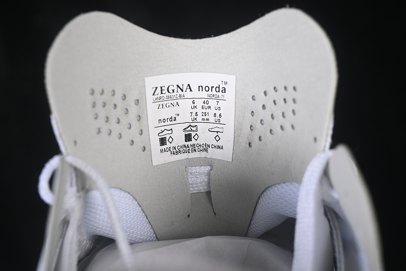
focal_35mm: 75
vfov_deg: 18.2
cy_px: 136
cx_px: 203
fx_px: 846
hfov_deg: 27.0
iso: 160
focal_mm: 50
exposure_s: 1/80
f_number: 7.1
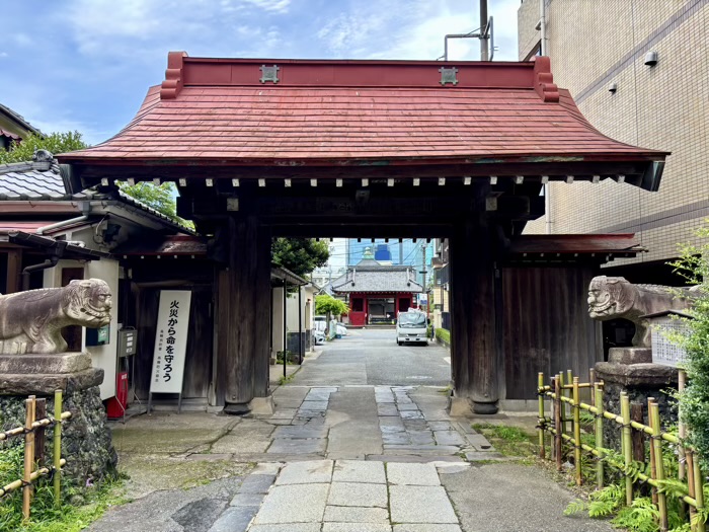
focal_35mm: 26
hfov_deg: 67.3
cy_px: 266
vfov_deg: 53.1
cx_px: 354
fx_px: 533
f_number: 1.6
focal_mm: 5.96
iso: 50
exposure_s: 1/618
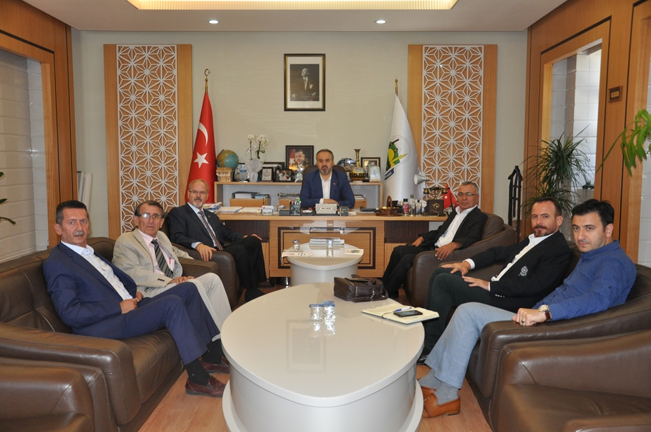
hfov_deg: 57.3
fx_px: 596
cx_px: 326
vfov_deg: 39.9
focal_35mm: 33
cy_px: 216
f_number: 4
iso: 800
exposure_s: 1/60
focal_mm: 22
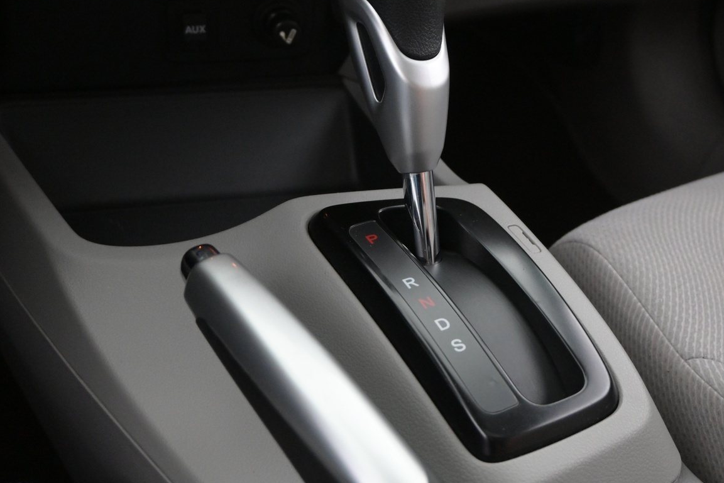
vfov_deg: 29.6
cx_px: 447
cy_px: 200
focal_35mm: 45
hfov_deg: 43.0
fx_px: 912
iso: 2800
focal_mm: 21.5
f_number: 4
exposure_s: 1/30
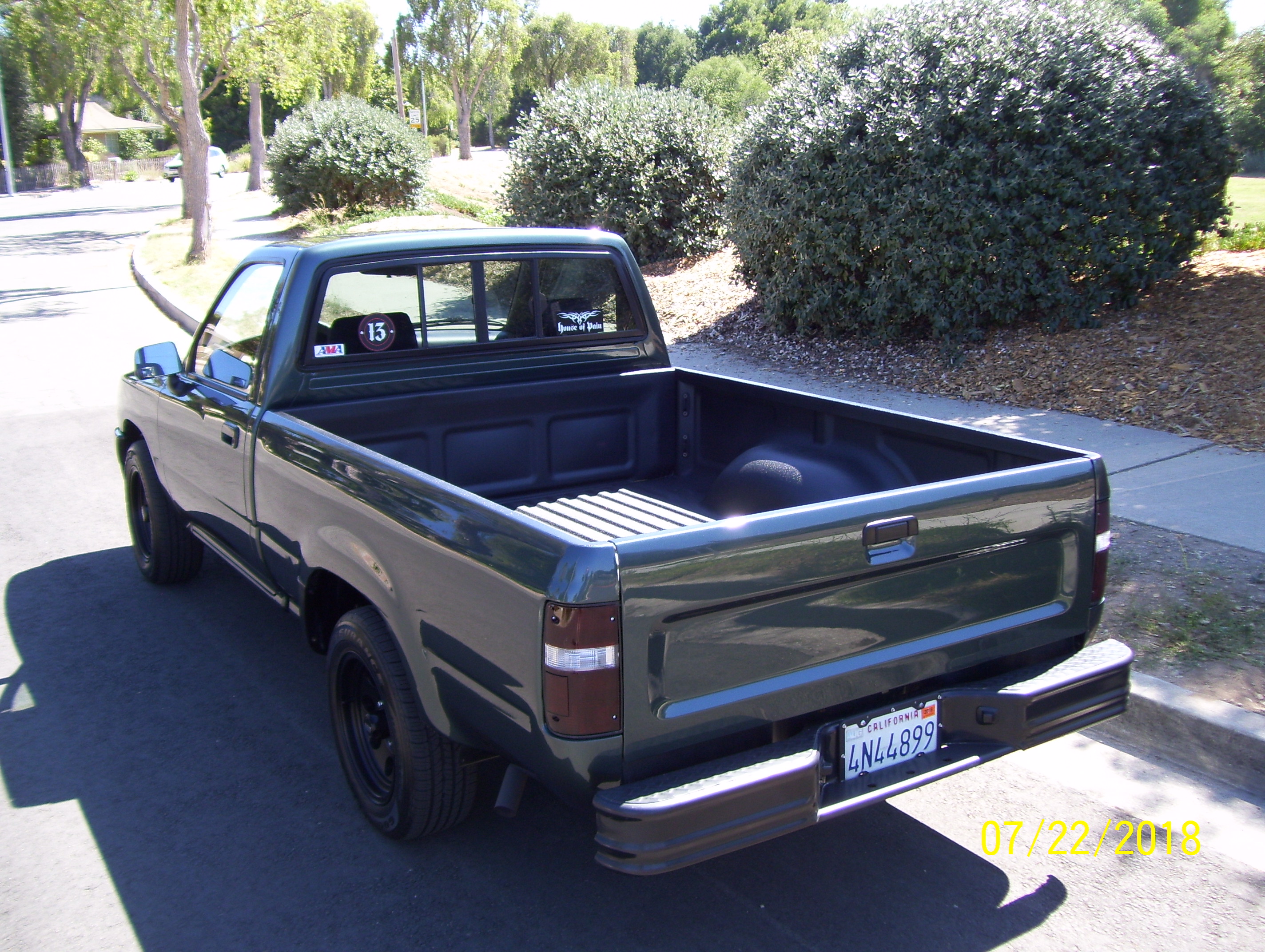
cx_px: 632
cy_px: 476
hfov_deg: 51.3
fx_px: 1317
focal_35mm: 36
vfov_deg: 39.7
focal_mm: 6
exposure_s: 1/200
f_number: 2.7
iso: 80
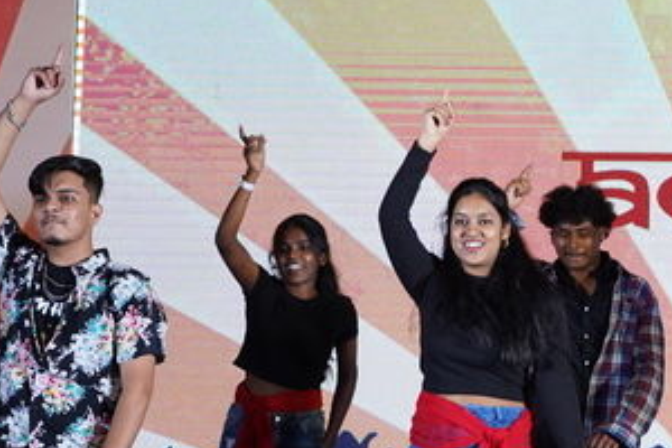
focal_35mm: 135
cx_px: 939
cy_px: 302
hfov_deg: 14.4
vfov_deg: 10.2
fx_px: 2520
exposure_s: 1/320
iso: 1250
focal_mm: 45
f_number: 4
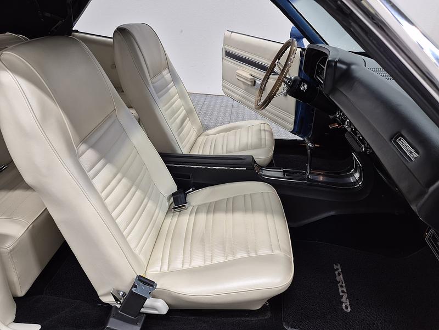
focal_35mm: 23
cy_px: 165
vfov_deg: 58.9
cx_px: 220
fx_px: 292
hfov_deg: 73.9
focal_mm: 5.4
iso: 125
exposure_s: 1/100
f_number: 1.8
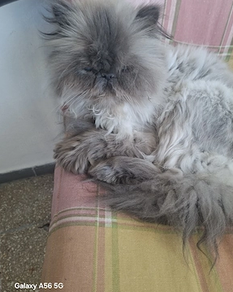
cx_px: 121
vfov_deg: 68.1
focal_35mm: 25
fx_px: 216
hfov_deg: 56.8
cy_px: 142
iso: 64
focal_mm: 5.54
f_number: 1.8
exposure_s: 1/100
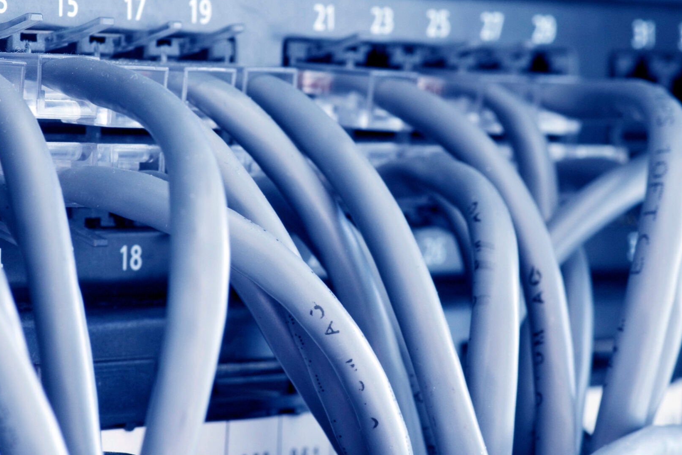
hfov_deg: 10.8
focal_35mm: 190
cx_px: 388
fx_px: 3600
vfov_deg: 7.2
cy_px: 201
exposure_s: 6
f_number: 11
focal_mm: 100
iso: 200
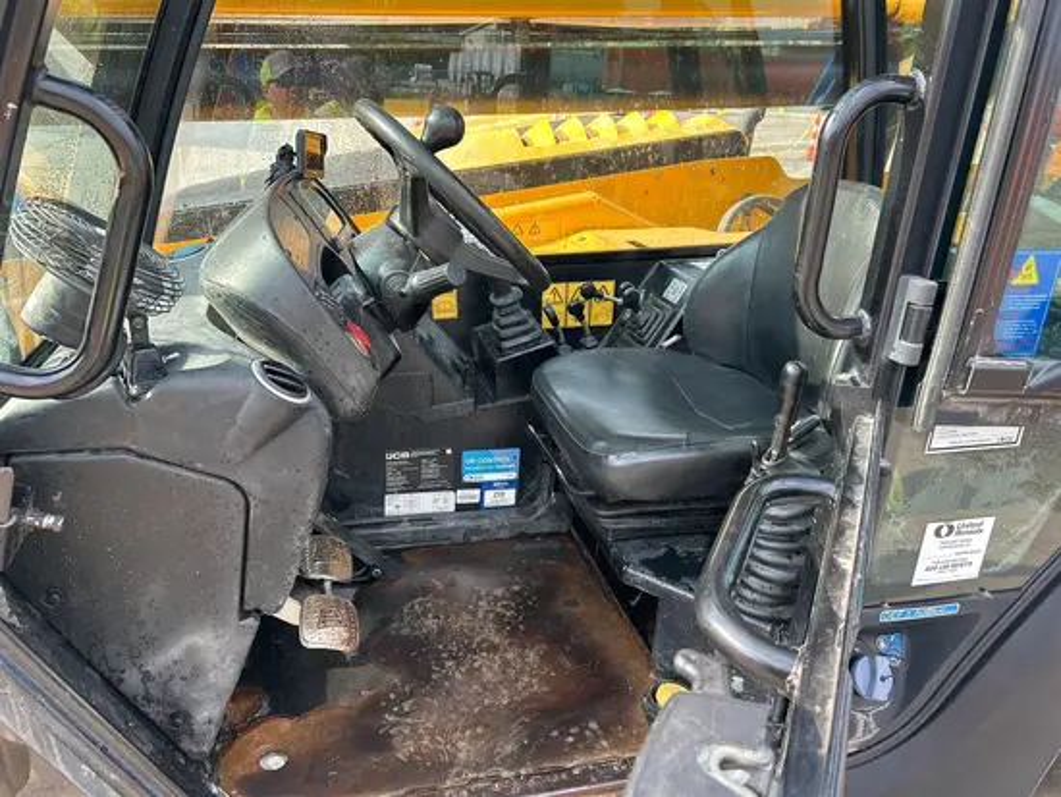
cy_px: 398
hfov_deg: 67.3
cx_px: 530
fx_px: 797
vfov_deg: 53.1
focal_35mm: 26
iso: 50
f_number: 1.5
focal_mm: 5.7
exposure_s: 1/311
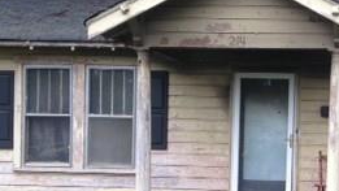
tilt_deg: +2.0
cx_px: 364
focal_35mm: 88
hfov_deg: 22.9
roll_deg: -1.9
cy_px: 179
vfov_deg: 13.6
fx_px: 791
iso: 50
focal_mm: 4.12
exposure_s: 1/184
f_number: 2.4
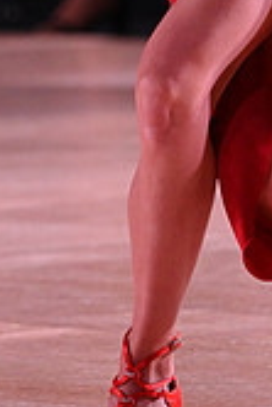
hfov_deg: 1.8
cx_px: 82
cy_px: -228
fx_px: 8708
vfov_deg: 2.7
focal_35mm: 770
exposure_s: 1/320
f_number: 5
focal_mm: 220
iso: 3200
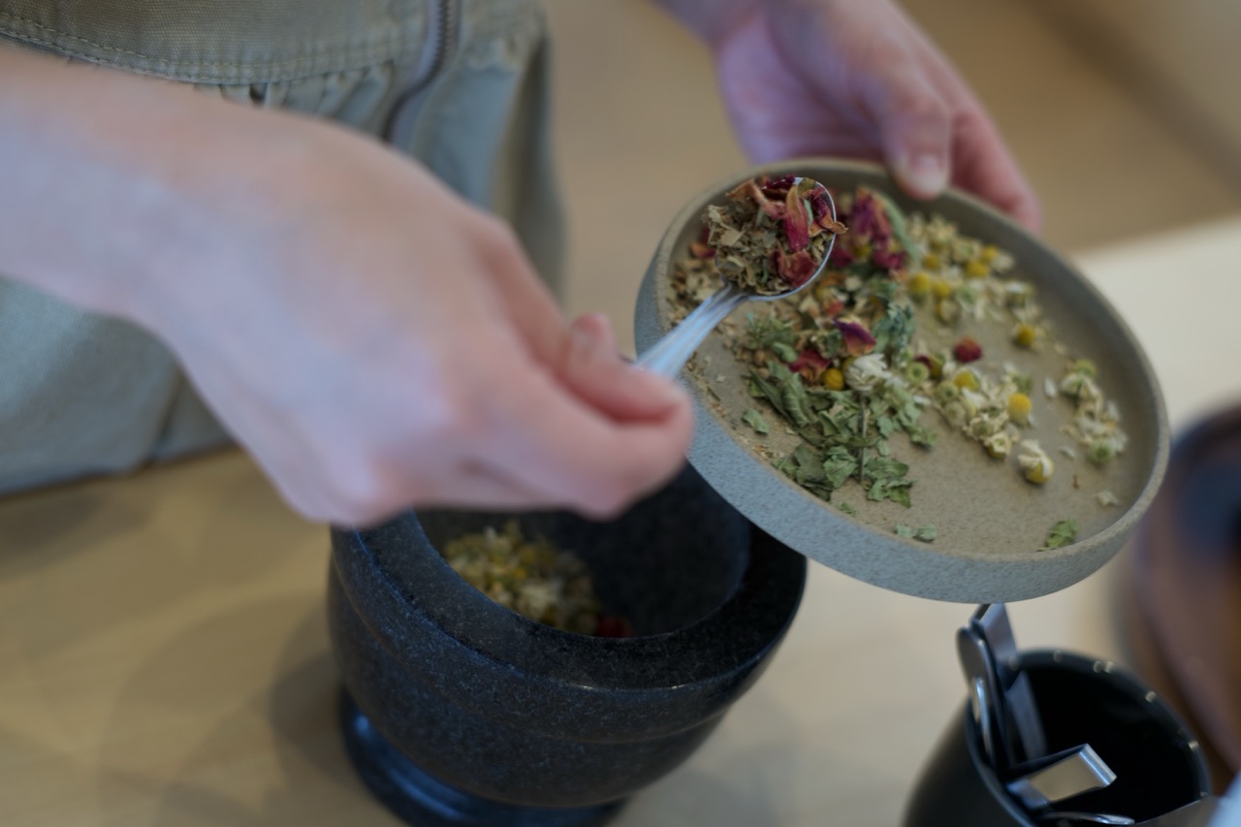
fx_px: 1723
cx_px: 620
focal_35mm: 50
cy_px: 414
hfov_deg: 39.6
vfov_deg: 27.0
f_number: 2.5
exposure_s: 1/125
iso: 200
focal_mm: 50
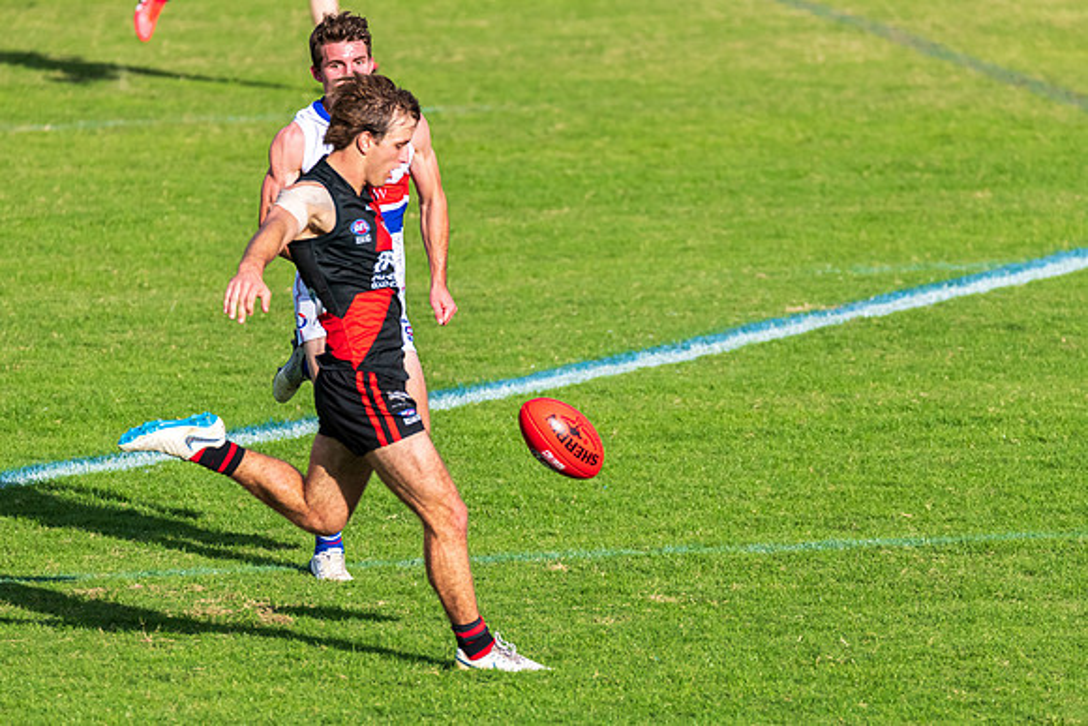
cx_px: 534
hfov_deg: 4.6
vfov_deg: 3.1
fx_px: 13466
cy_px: 389
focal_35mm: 445
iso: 1000
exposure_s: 1/4000
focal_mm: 380
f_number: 6
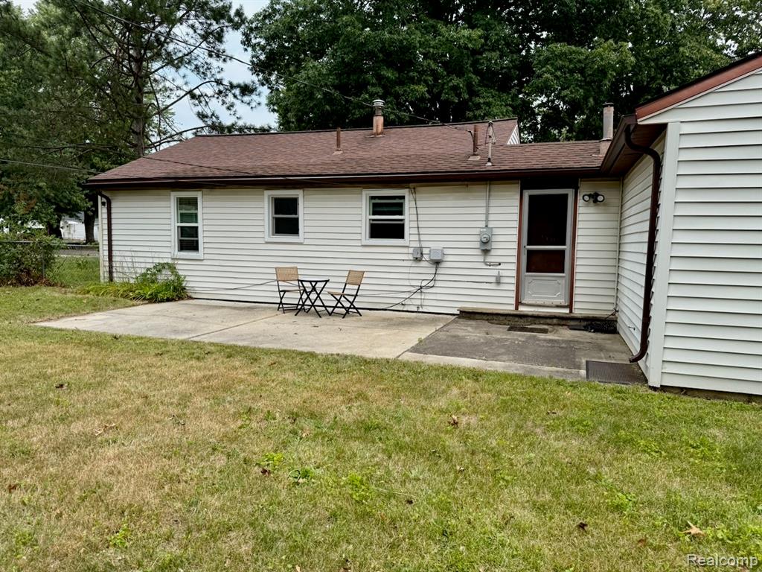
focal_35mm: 24
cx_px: 381
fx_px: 528
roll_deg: -1.0
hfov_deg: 71.6
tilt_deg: -4.8
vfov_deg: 56.8
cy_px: 286
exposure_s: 1/2370
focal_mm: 6.76
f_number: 1.78
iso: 80
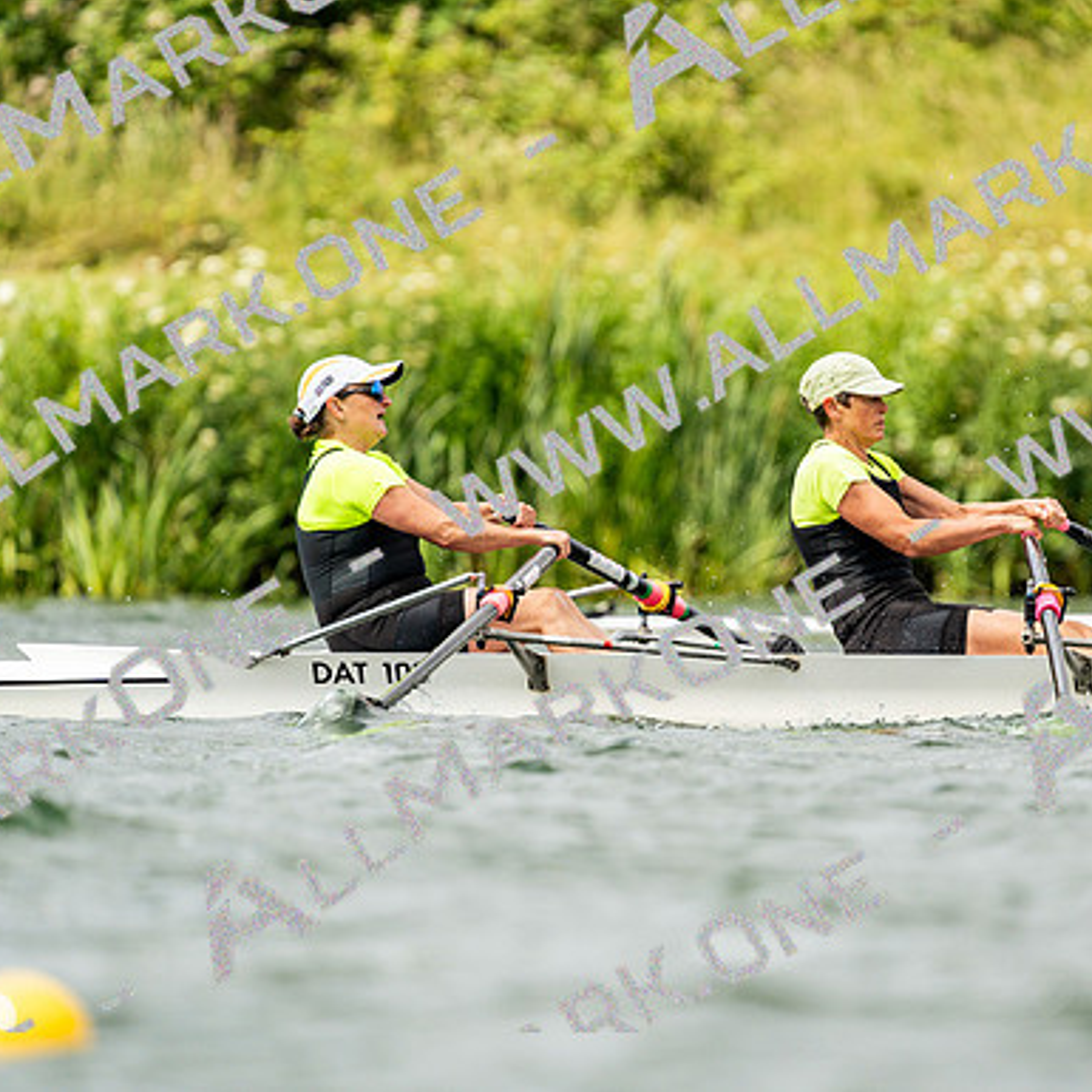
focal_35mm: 769
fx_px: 27446
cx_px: 780
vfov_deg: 2.3
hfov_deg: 2.3
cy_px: 546
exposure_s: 1/2000
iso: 400
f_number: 6.3
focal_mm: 600
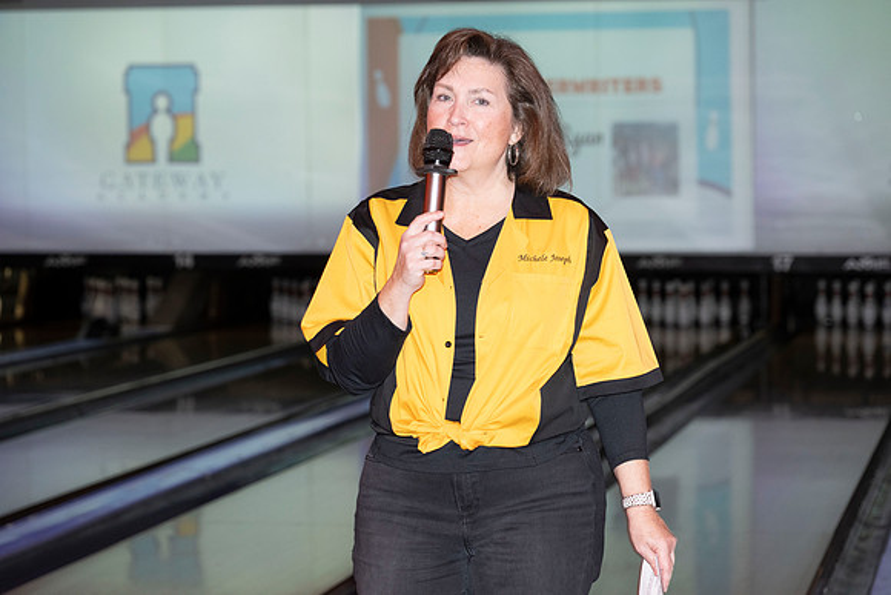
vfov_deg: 11.4
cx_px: 446
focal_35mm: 120
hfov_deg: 17.1
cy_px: 298
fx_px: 2971
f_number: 5.6
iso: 1600
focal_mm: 120
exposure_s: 1/60
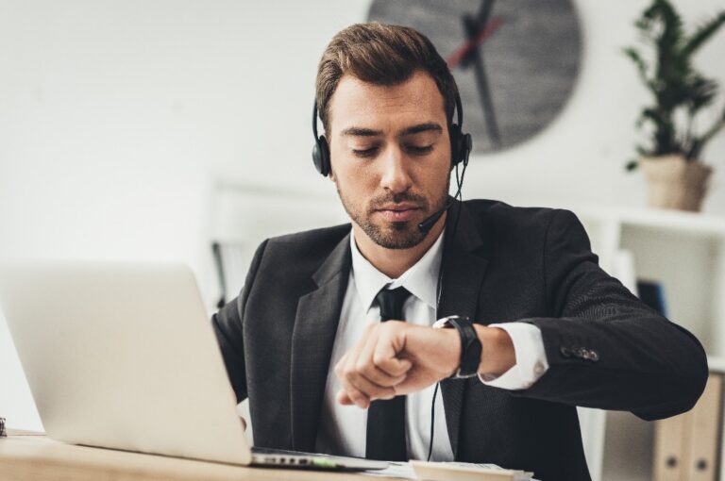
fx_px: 1710
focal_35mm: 85
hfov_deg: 23.9
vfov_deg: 16.0
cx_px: 362
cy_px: 240
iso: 320
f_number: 2.8
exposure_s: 1/200
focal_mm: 85
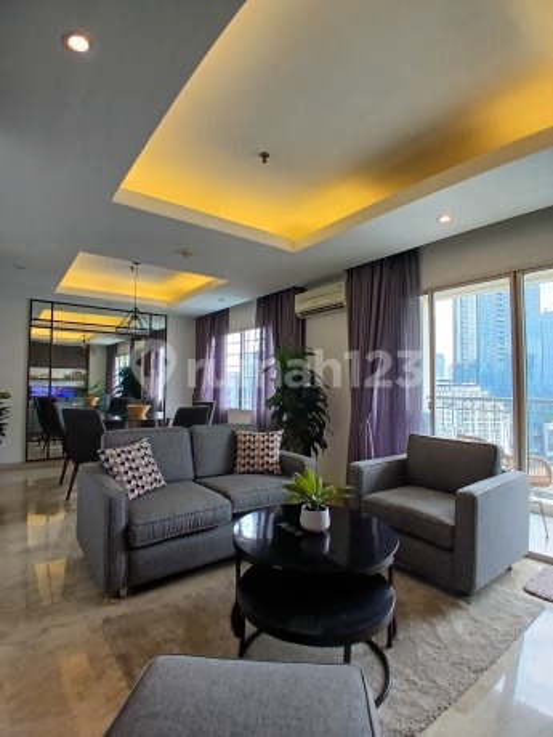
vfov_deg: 91.0
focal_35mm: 17
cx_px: 276
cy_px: 368
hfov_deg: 74.7
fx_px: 362
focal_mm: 1.4
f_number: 2.2
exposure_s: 1/100
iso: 64
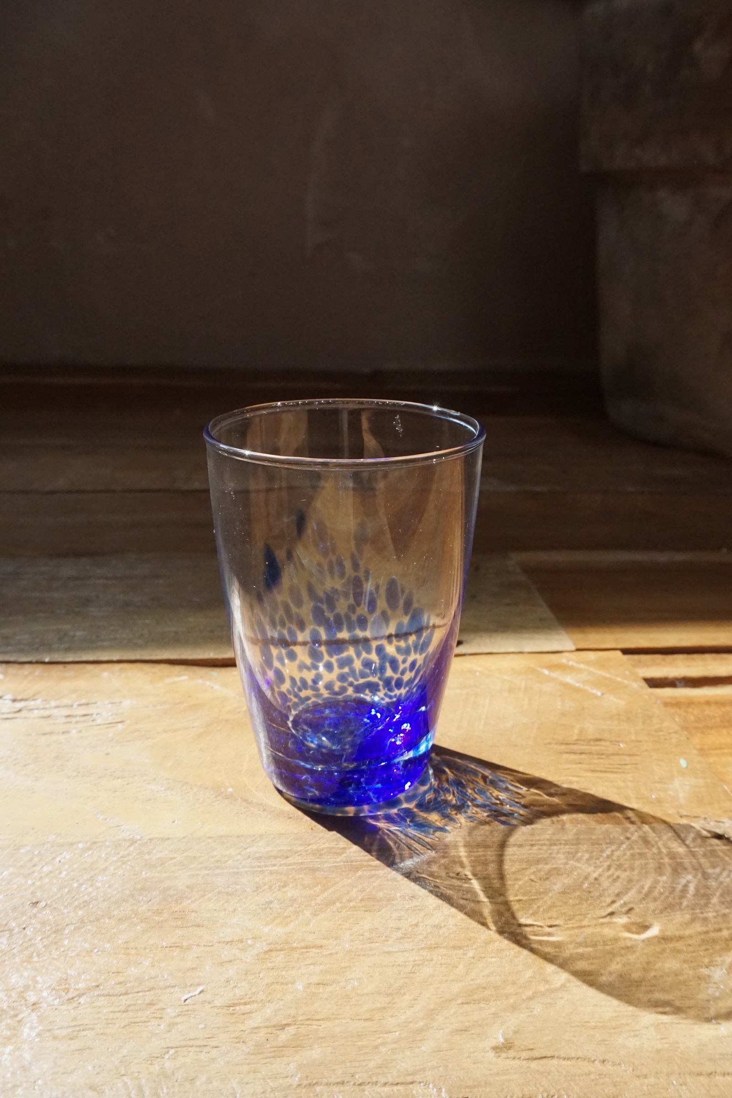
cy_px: 549
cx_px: 366
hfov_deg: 43.6
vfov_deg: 61.9
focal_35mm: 30
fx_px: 915
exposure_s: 1/1000
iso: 2500
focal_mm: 20
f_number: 9
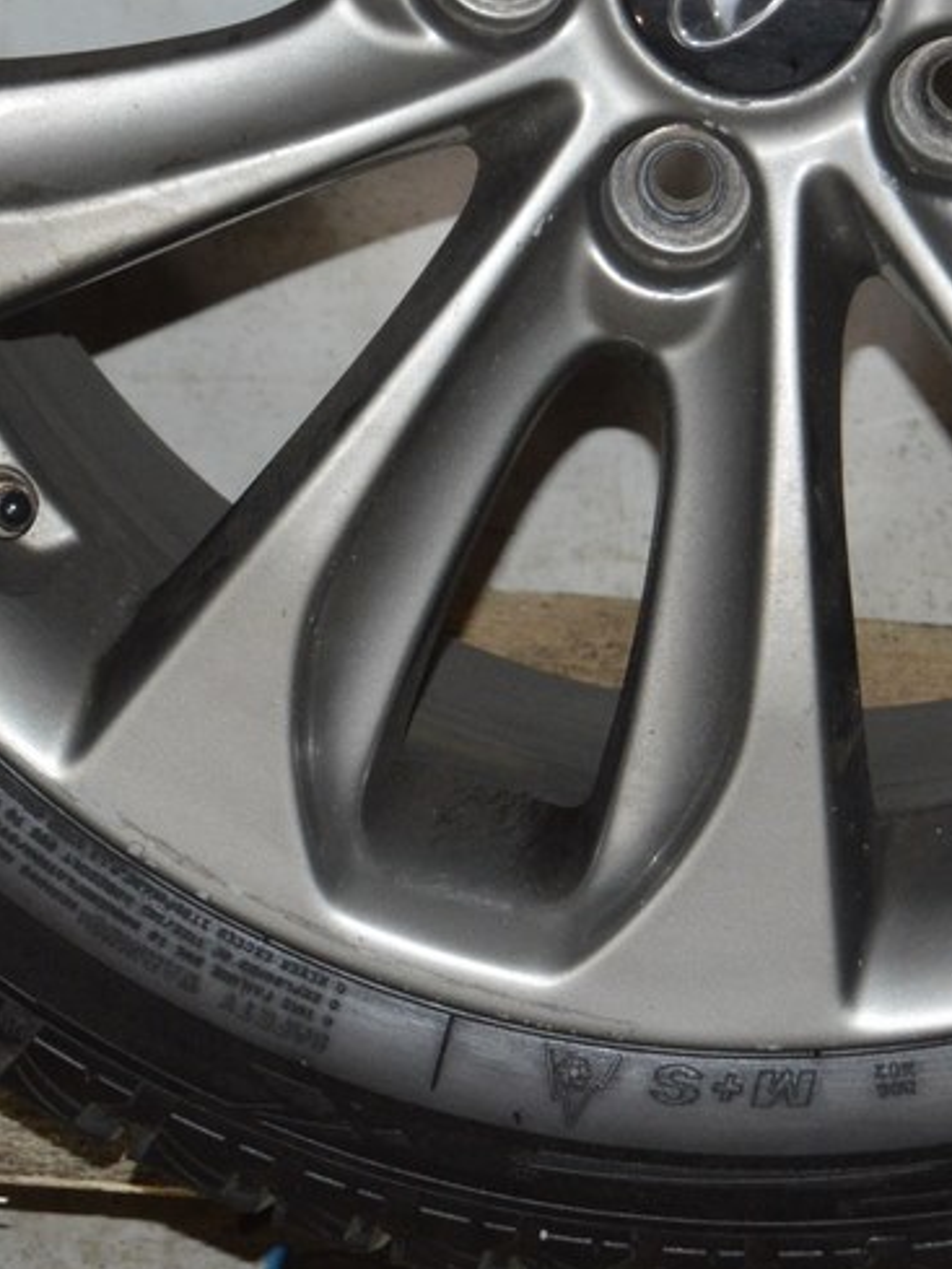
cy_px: 546
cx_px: 620
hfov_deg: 8.9
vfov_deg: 11.9
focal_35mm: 166
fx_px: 6085
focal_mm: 55
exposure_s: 1/60
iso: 1800
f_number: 5.6
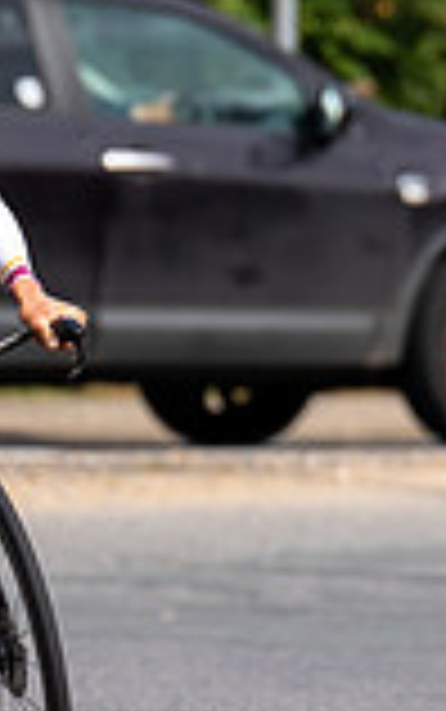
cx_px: -159
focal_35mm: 1147
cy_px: 424
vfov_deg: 1.8
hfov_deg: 1.1
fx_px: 22266
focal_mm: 200
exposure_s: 1/1000
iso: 125
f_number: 4
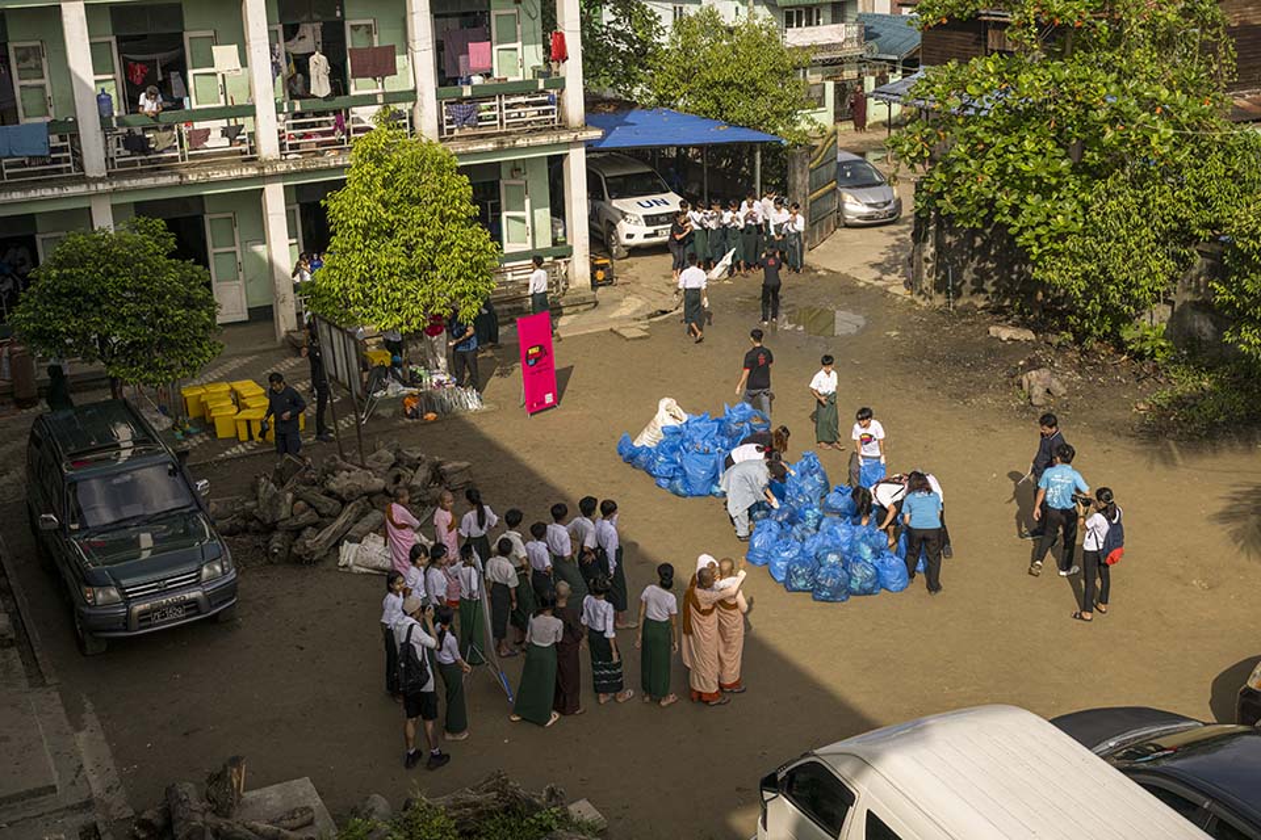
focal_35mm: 44
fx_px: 1541
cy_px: 420
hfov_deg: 44.5
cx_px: 630
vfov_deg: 30.5
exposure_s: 1/1000
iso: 220
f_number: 7.1
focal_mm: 44
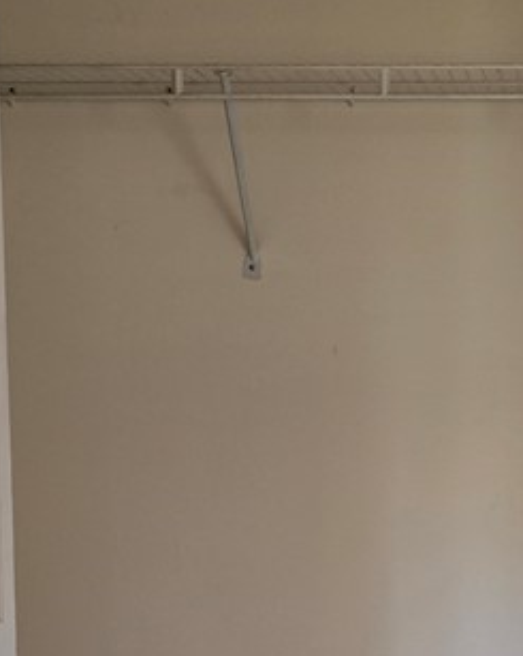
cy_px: 494
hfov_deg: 19.8
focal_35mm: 75
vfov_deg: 25.1
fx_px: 1453
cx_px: 527
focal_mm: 6.3
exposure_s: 1/120
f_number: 1.7
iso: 500
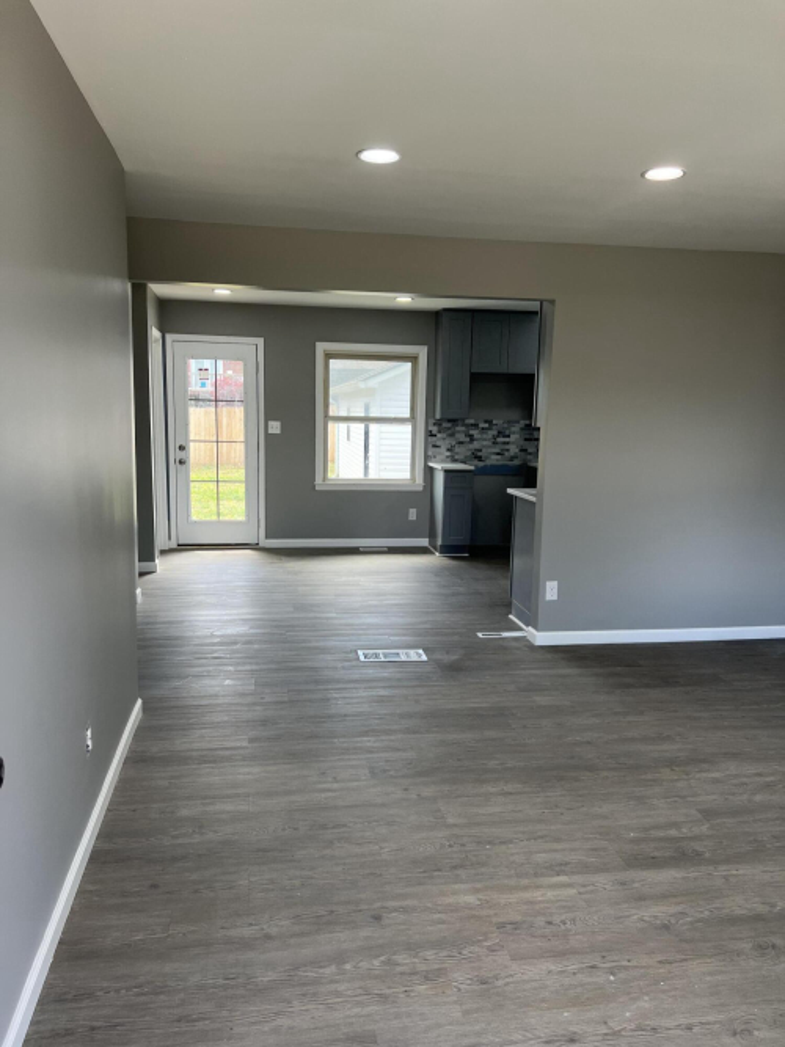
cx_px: 392
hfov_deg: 53.0
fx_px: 786
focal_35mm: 26
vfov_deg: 67.3
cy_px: 524
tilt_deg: -7.9
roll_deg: -0.5
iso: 40
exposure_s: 1/163
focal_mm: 5.7
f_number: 1.5
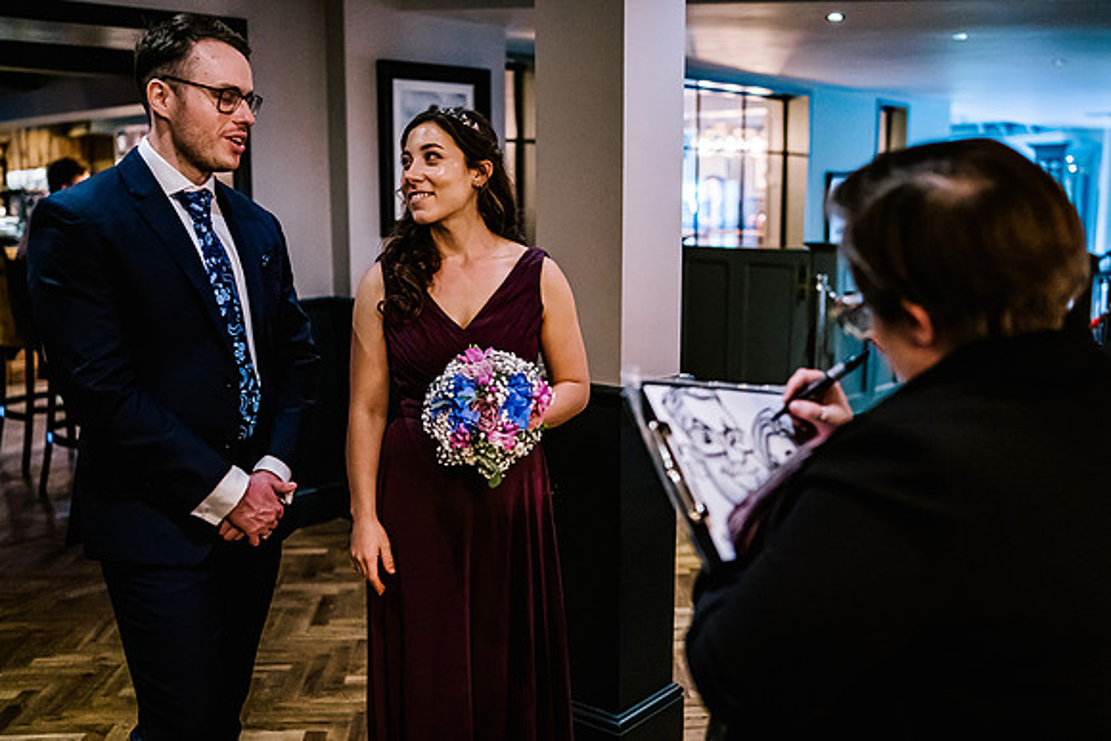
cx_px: 555
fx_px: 1145
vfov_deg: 35.9
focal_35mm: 37
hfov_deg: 51.8
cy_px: 370
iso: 6400
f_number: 2
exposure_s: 1/500
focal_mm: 35
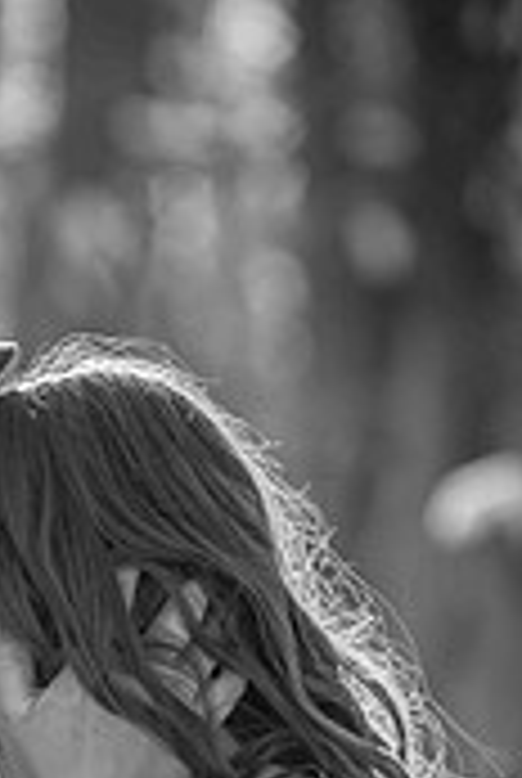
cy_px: 751
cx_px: -94
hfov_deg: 2.7
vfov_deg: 4.0
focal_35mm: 519
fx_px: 11242
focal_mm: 200
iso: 400
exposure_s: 1/400
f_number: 5.6
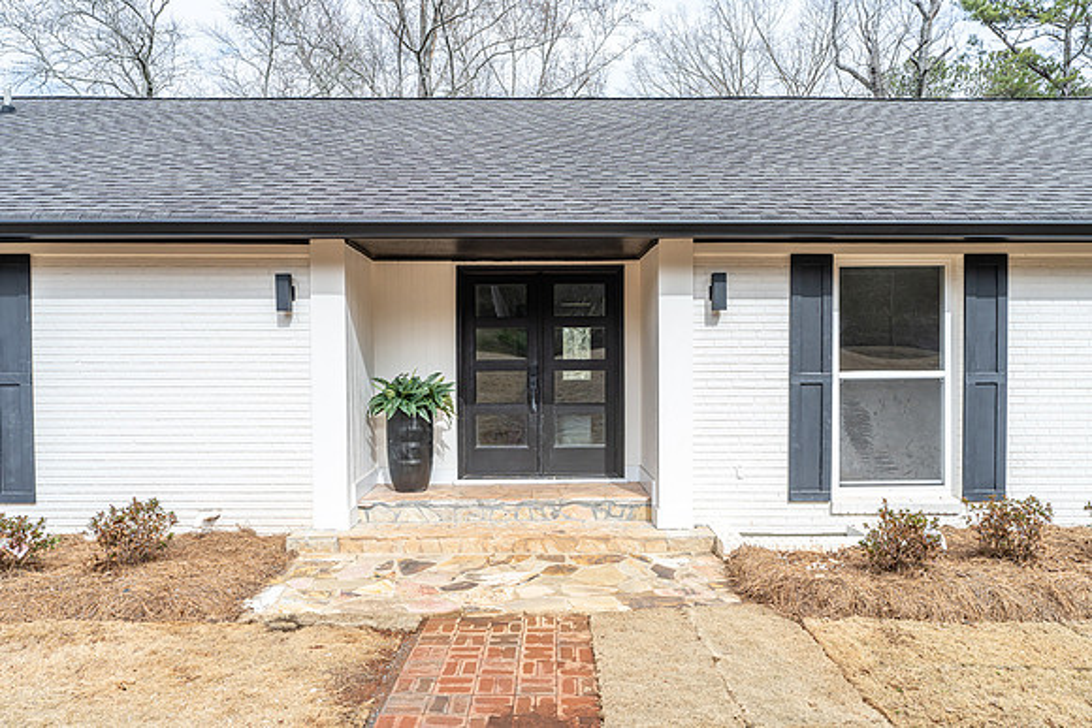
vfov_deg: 52.3
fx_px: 743
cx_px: 546
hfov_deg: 72.6
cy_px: 364
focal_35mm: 24
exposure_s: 1/800
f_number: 5.6
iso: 500
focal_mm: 24
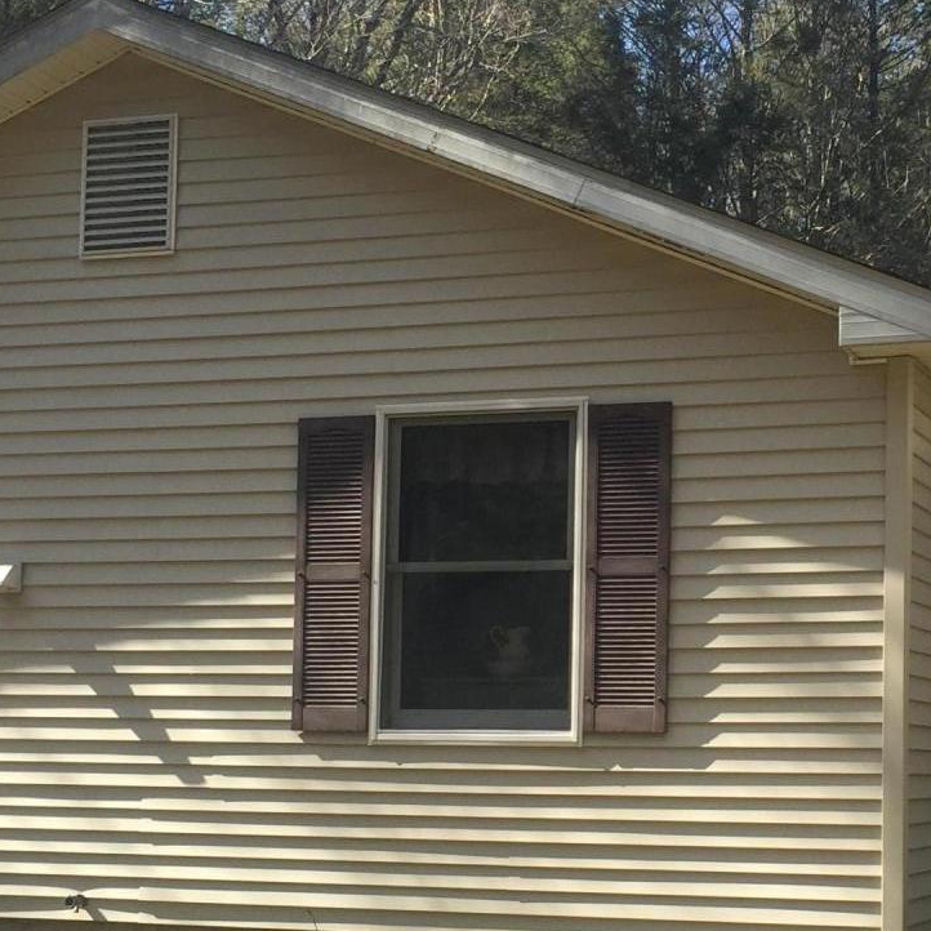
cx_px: 664
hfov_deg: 24.1
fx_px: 2160
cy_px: 609
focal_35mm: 71
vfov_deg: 24.2
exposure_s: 1/608
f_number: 2.2
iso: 32
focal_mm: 4.15
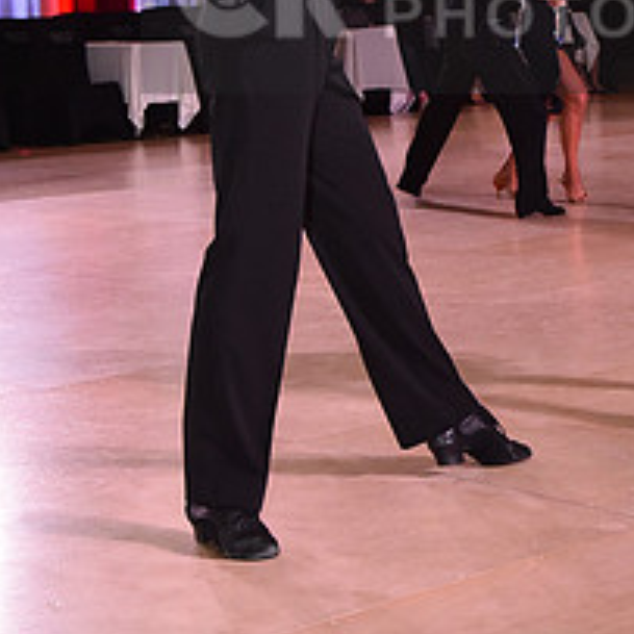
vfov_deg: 15.9
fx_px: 2217
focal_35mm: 107
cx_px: 573
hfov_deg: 16.1
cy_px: -9
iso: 2500
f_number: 7.1
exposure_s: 1/320
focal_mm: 44
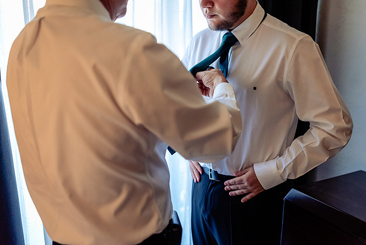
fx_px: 359
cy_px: 122
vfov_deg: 37.5
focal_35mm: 35
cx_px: 183
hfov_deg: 54.0
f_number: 2.5
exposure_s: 1/320
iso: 2500
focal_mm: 35
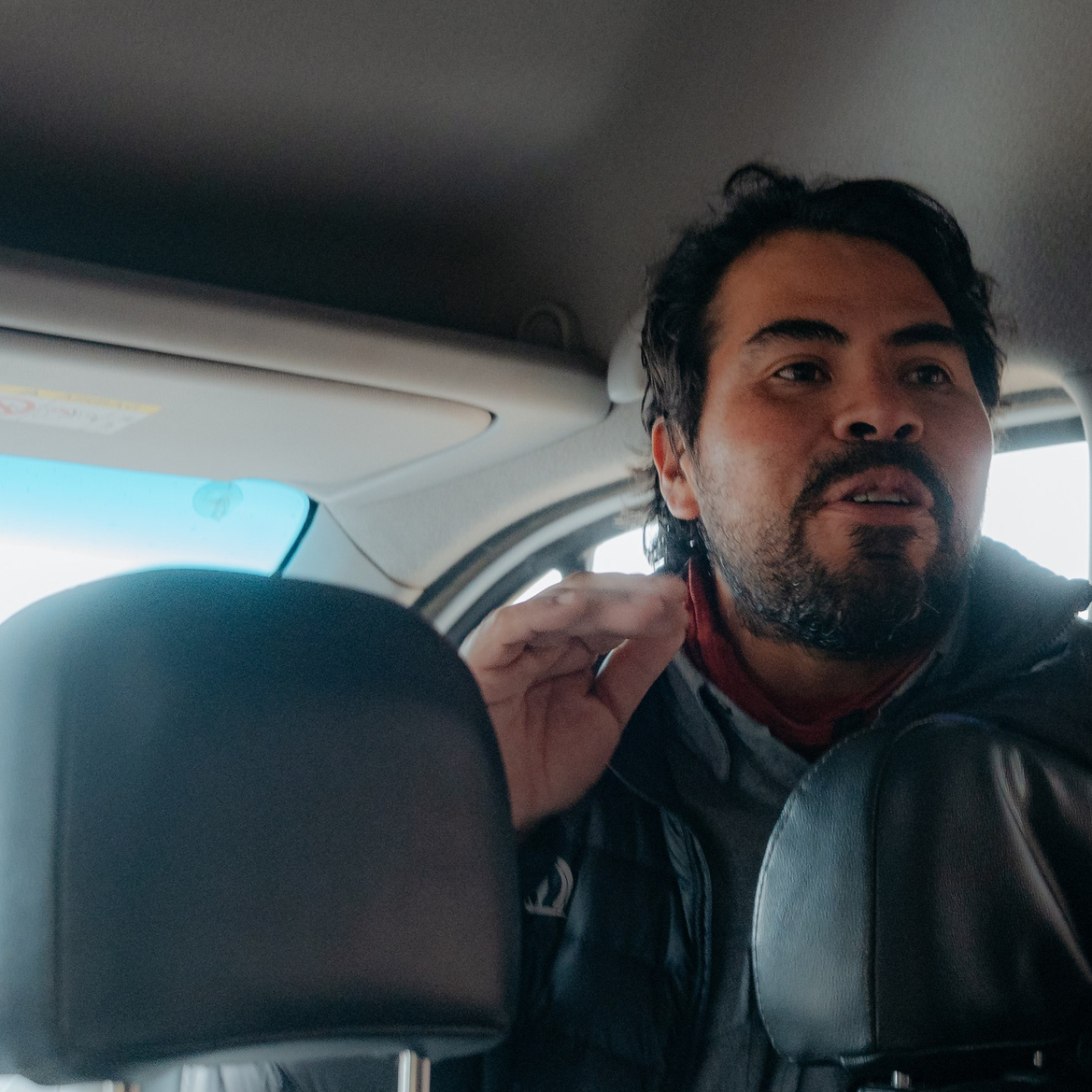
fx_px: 2391
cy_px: 554
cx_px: 835
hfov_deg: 25.4
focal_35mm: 67
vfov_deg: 25.7
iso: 800
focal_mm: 24
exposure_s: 1/80
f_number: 2.8
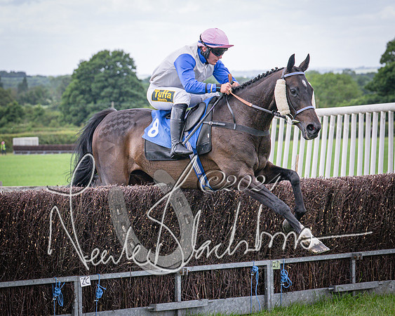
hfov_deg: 12.4
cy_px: 158
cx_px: 163
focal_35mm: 156
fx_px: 1818
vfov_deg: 9.9
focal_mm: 71
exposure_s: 1/1600
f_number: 4
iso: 400
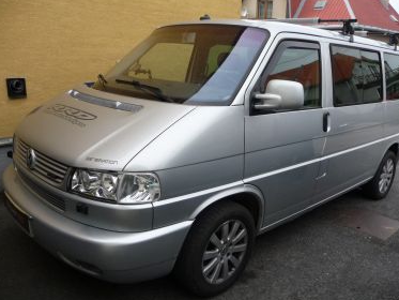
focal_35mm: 30
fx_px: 346
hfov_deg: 59.9
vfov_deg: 46.8
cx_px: 210
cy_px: 148
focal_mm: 4.7
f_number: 3.3
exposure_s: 1/640
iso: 200
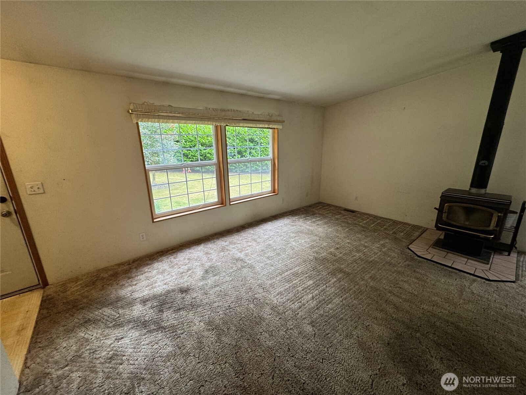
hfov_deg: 102.1
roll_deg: +0.7
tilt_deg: -16.0
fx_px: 213
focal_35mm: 14
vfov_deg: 85.7
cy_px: 198
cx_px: 263
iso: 160
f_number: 2.2
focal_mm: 2.22
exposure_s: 1/60
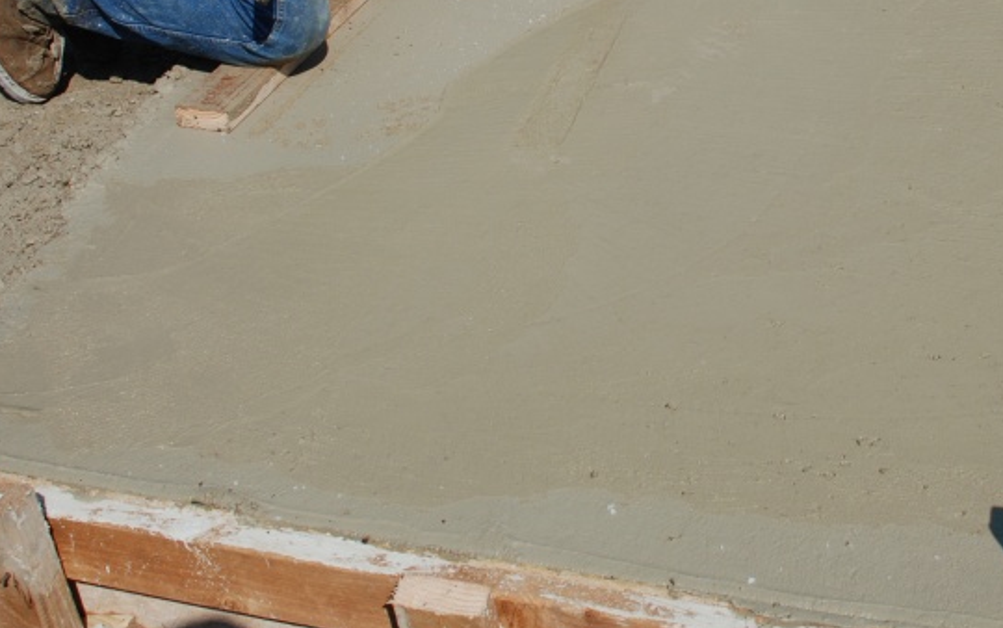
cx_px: 726
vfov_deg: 21.8
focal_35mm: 58
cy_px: 51
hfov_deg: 34.5
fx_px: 1586
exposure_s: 1/250
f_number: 8
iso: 100
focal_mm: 20
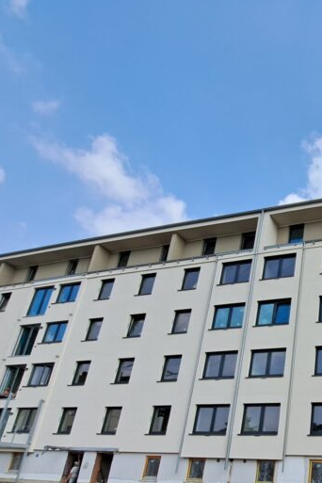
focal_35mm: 27
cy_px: 353
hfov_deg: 38.9
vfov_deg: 64.0
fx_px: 362
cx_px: 359
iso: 50
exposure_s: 1/1217
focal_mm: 1.74
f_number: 2.2
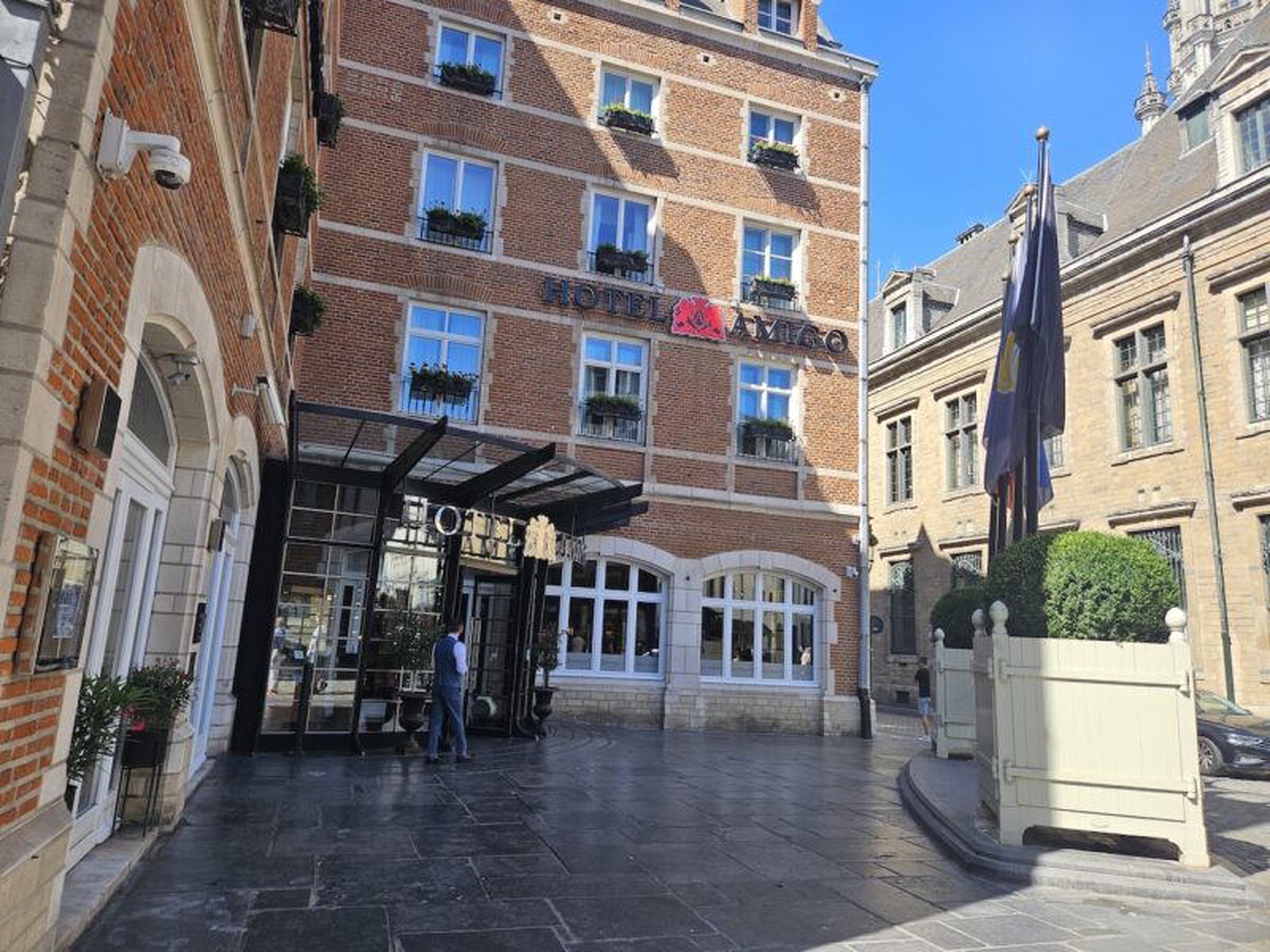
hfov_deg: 73.9
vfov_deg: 58.9
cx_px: 635
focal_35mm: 23
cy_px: 476
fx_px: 844
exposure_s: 1/631
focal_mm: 5.4
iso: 25
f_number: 1.8
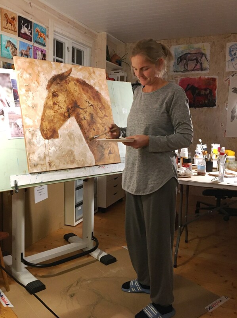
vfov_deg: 61.7
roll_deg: -0.3
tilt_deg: -3.5
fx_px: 265
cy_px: 159
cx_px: 118
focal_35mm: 29
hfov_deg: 48.1
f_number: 2.2
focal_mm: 4.15
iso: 200
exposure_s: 1/25
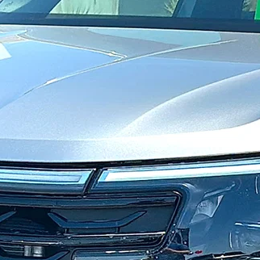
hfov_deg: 9.1
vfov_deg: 9.1
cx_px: 250
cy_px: 210
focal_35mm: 192
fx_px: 1632
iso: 64
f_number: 1.78
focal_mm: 6.86
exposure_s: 1/4219
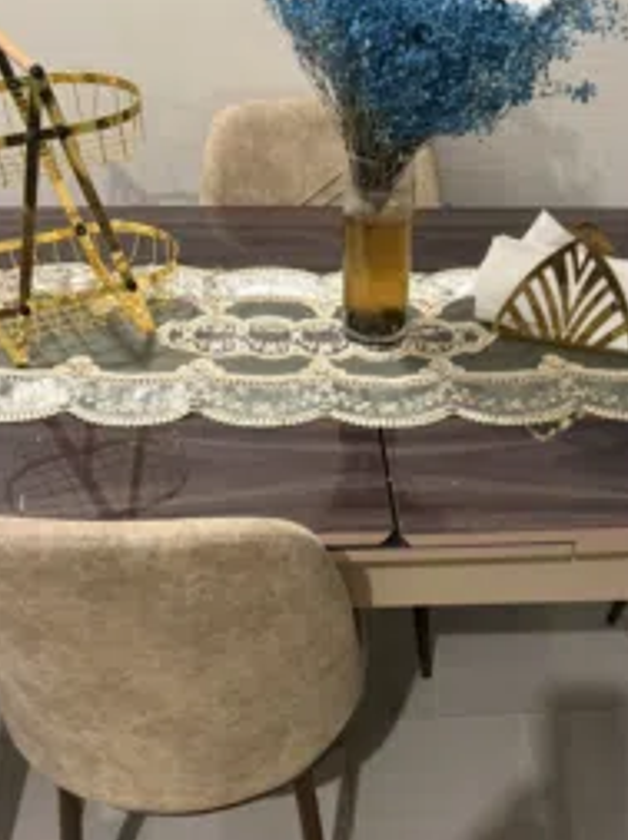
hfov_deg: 37.5
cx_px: 366
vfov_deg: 47.9
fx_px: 922
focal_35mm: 38
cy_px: 588
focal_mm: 6.76
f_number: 1.78
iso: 640
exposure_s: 1/33
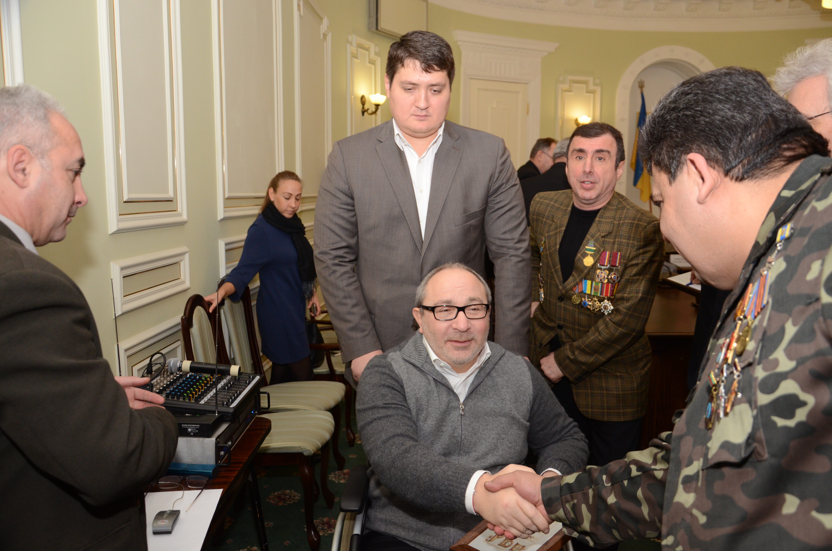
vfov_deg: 47.7
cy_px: 276
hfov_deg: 67.5
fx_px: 623
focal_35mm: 27
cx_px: 416
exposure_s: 1/200
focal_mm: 18
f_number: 3.5
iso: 800
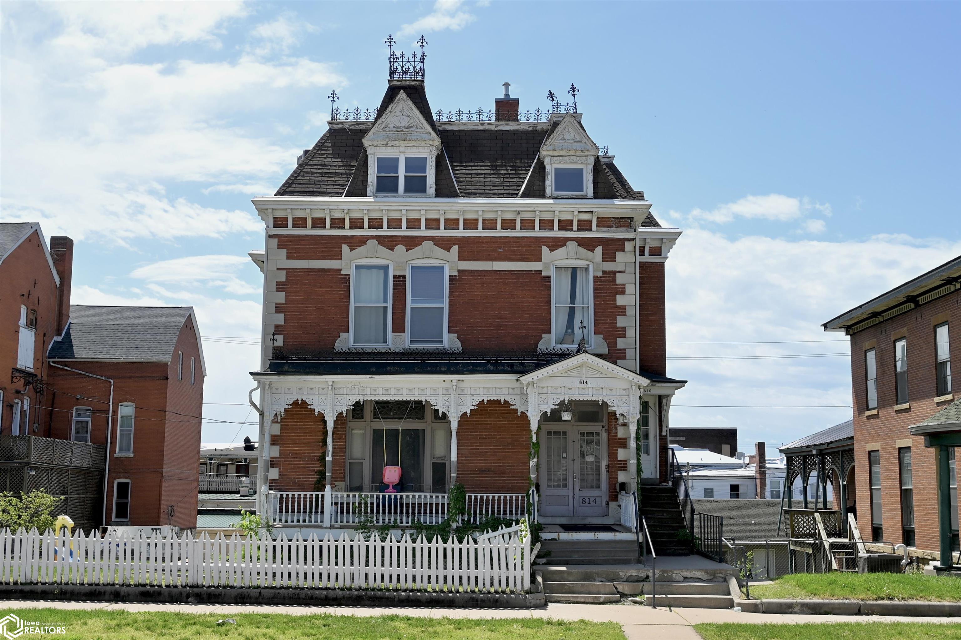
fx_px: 1094
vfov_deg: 32.6
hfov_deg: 47.4
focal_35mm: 41
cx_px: 480
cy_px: 320
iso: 160
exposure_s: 1/400
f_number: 8
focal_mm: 27.5
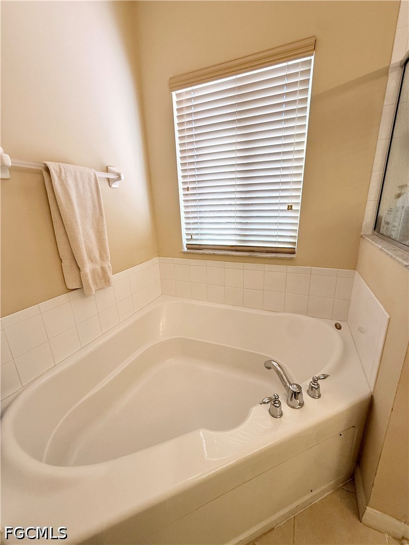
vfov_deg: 102.1
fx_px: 221
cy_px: 272
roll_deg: +1.8
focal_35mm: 14
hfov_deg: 85.7
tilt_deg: -15.8
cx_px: 204
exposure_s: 1/120
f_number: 2.2
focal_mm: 2.22
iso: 125
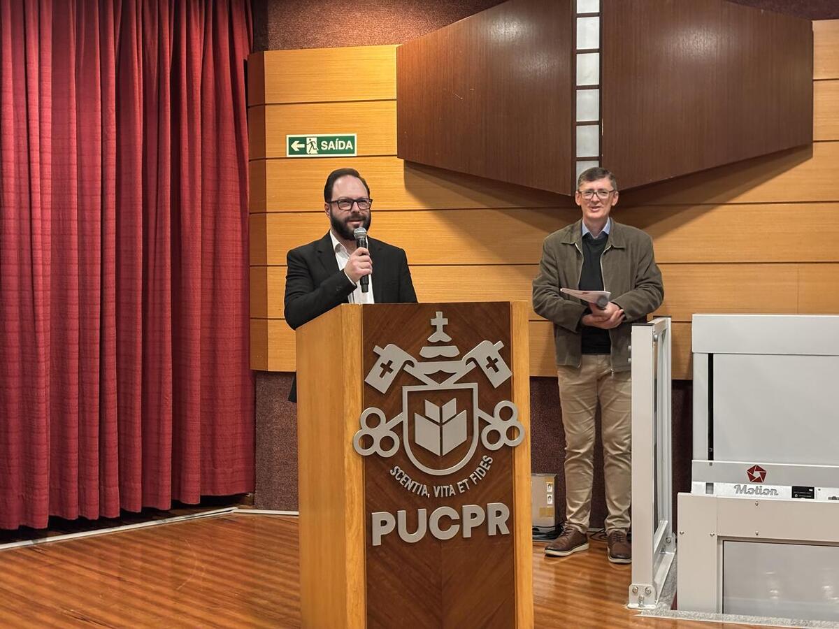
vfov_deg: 28.0
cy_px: 314
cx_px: 420
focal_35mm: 52
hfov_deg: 36.8
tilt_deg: -1.8
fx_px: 1260
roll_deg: -0.1
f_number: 1.6
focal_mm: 5.96
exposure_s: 1/24
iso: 320
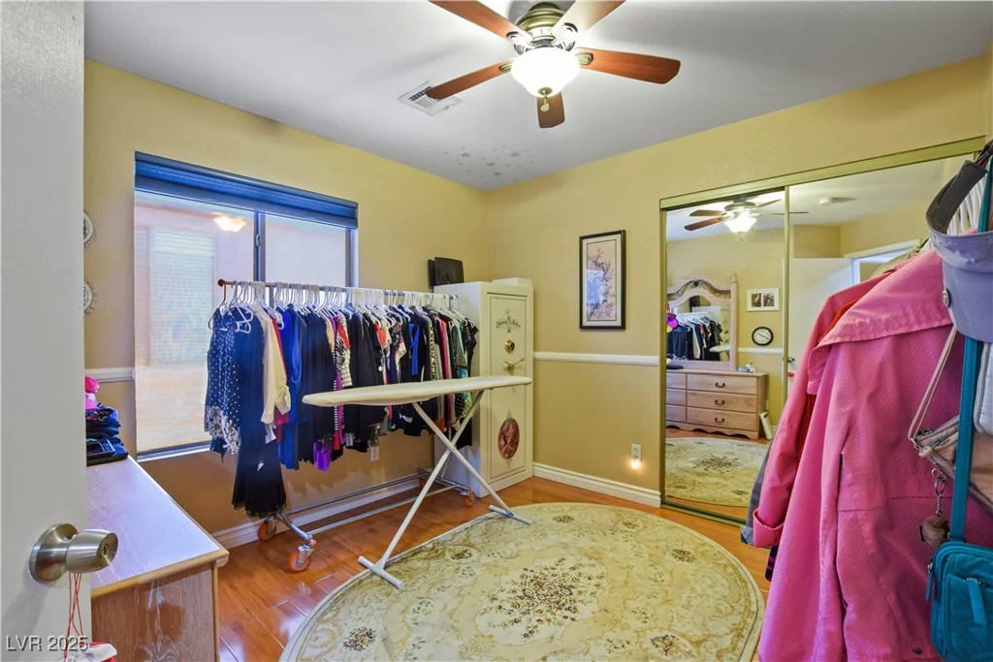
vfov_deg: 77.3
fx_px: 414
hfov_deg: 100.4
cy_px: 331
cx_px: 496
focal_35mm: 15
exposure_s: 1/2
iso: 400
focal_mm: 10
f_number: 8
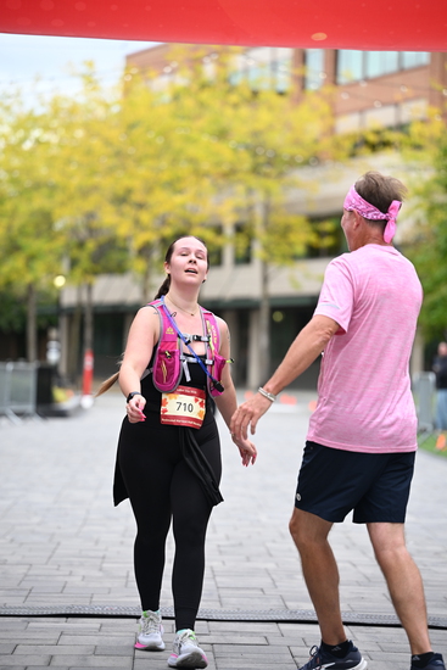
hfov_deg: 11.9
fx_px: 2140
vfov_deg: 17.8
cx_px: 224
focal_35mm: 115
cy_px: 335
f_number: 2.8
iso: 640
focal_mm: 115
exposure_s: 1/1600
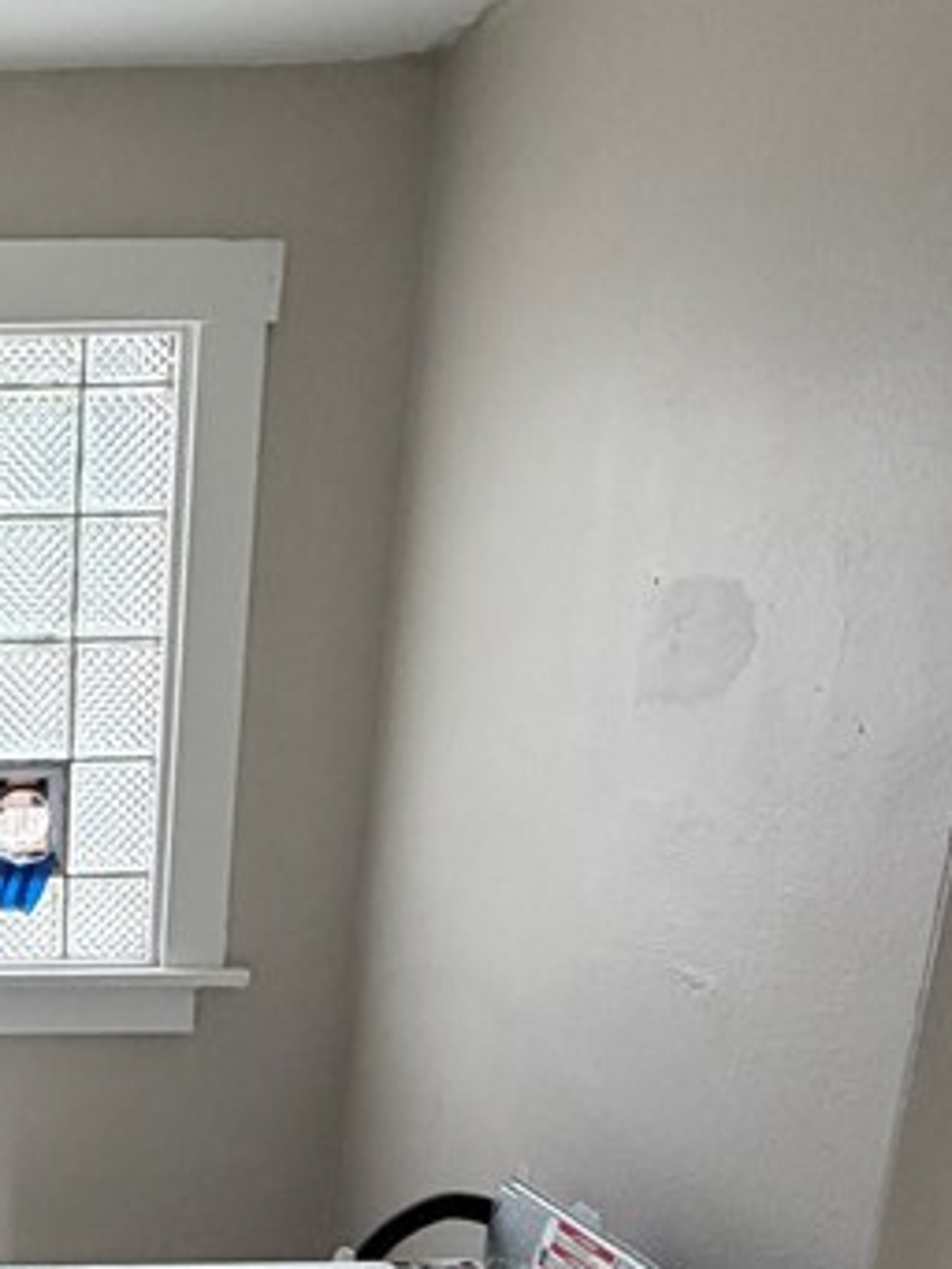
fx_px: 1539
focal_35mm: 42
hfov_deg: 28.7
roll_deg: +0.9
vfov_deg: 42.0
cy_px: 1079
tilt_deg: -11.8
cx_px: -257
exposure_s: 1/114
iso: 320
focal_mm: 2.22
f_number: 2.2
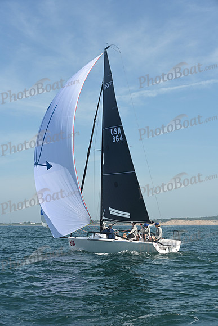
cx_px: 109
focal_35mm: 70
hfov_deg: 19.5
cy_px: 163
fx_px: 635
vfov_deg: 28.8
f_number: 9
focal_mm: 70
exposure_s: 1/1000
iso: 320
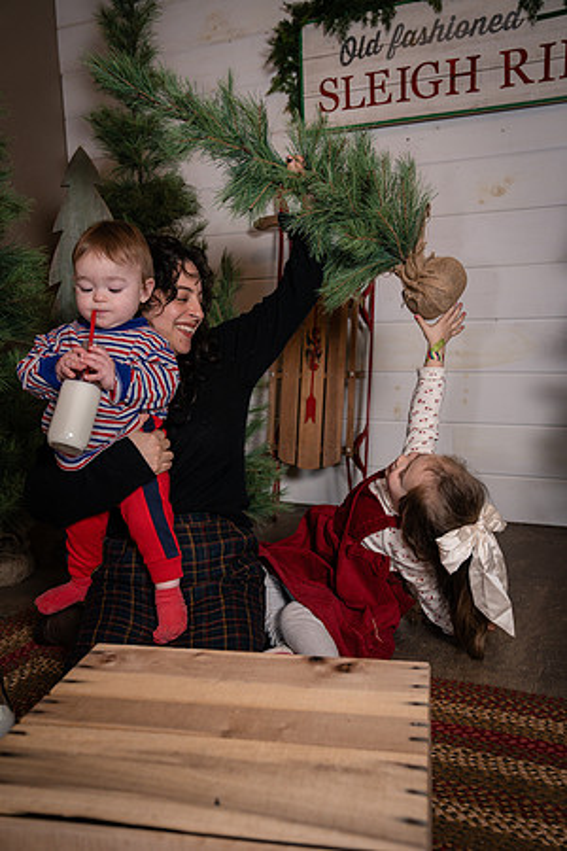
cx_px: 284
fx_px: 780
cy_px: 426
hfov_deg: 40.0
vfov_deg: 57.2
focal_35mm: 33
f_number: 4
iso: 250
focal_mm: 33
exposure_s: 1/250
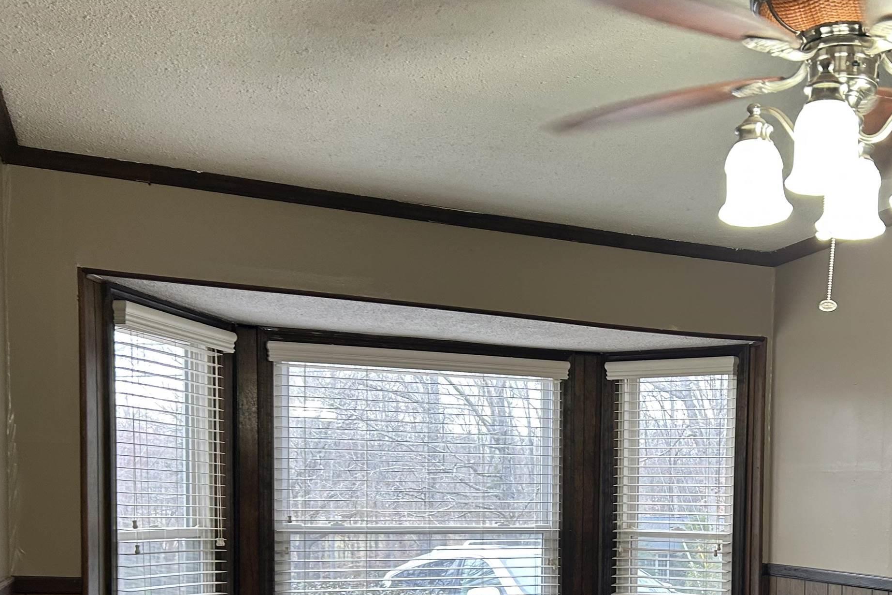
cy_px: 548
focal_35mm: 45
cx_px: 692
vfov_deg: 28.6
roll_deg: -1.0
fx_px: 1115
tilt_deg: -2.3
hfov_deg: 42.0
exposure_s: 1/60
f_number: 1.5
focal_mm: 5.7
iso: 100
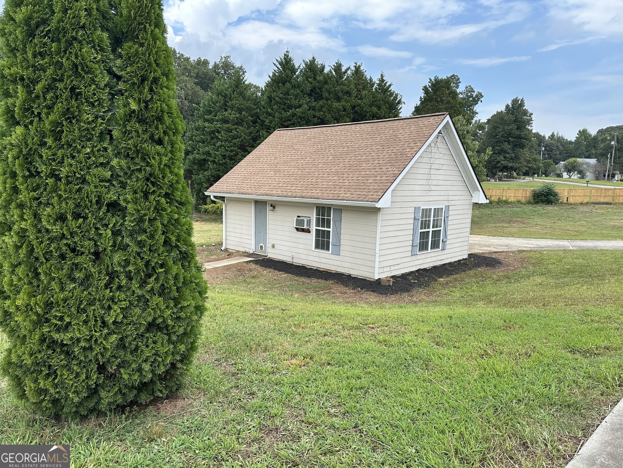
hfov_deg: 71.6
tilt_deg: -7.3
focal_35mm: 24
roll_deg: -1.8
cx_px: 312
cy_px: 234
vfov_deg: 56.8
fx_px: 432
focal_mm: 6.86
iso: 80
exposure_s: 1/1357
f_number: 1.78
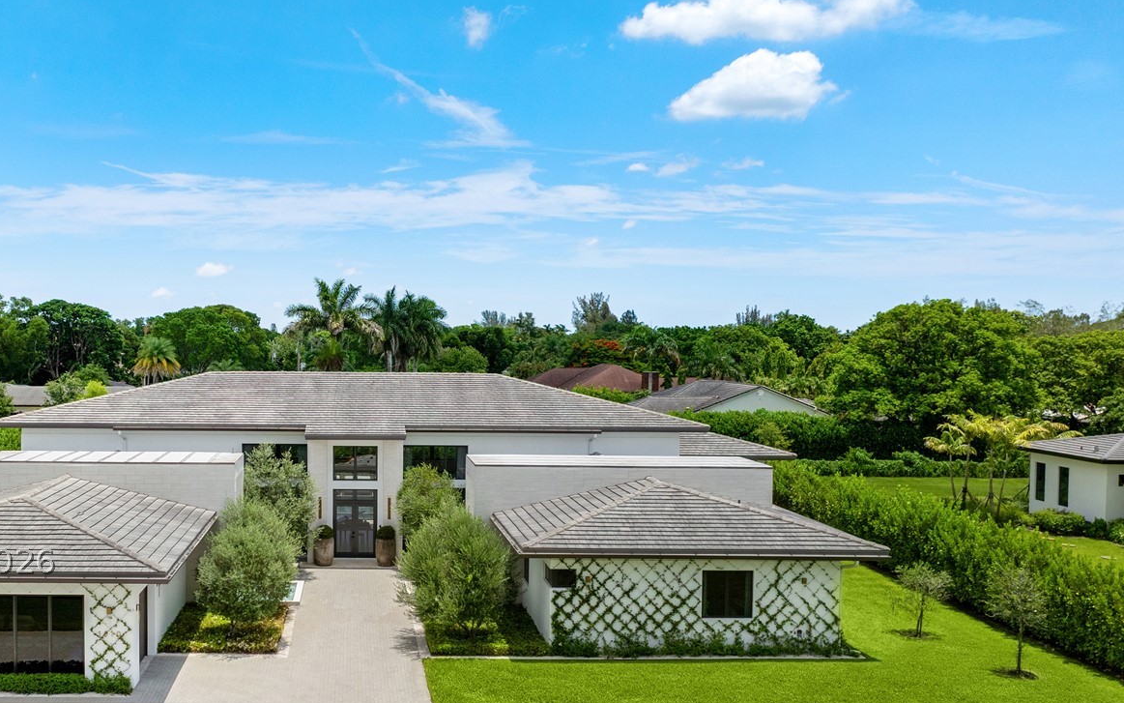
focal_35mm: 35
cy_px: 561
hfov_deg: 53.9
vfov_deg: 35.1
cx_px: 351
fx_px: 1072
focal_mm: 12.29
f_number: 2.8
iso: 120
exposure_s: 1/640
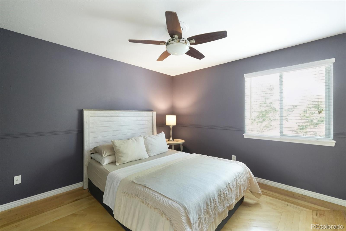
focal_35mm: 15
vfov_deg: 77.3
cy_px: 116
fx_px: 144
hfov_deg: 100.4
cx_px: 173
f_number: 8
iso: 800
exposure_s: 1/1.25
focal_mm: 10
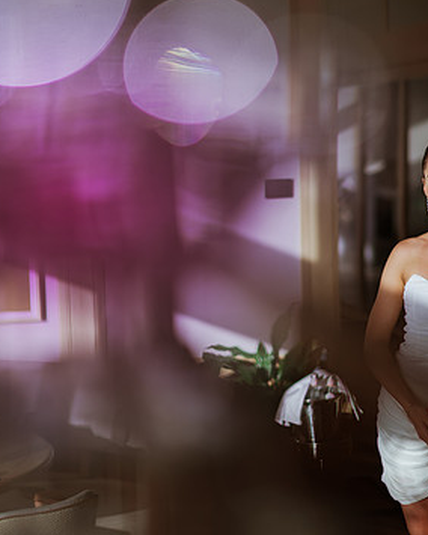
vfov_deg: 21.5
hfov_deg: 17.2
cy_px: 272
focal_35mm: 89
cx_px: 270
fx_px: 1409
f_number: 1.4
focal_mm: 58
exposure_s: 1/3200
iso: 100
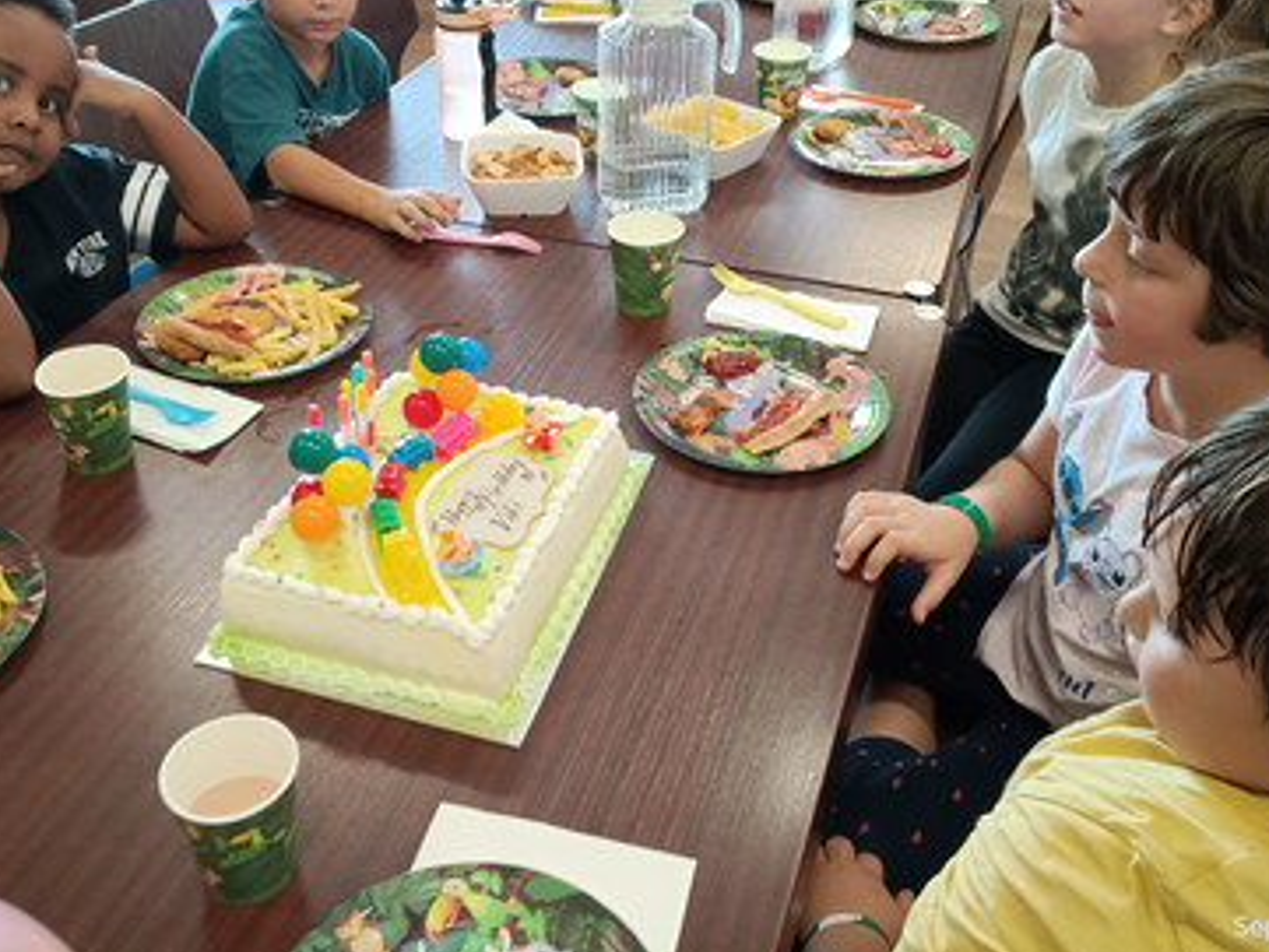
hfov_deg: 51.3
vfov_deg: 39.3
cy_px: 343
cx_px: 569
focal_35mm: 36
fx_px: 1320
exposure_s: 1/33.3
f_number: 1.8
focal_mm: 4.81
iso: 1129
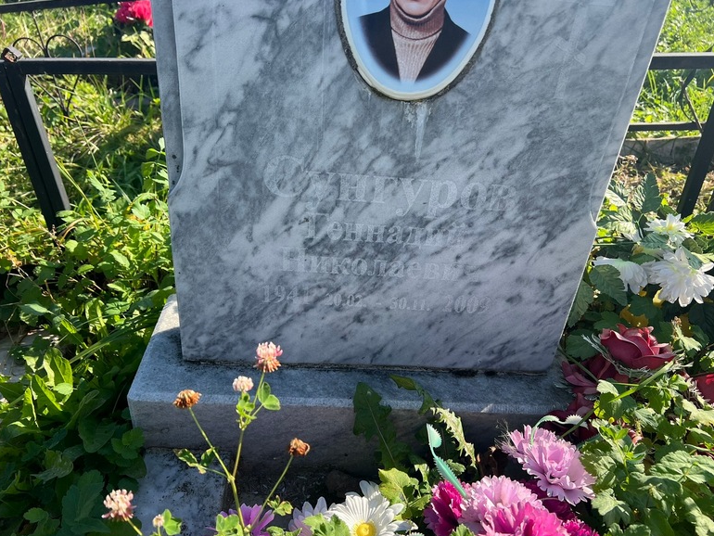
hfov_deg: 65.3
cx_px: 363
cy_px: 263
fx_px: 557
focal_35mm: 27
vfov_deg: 51.4
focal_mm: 5.7
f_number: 1.5
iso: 50
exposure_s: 1/1252
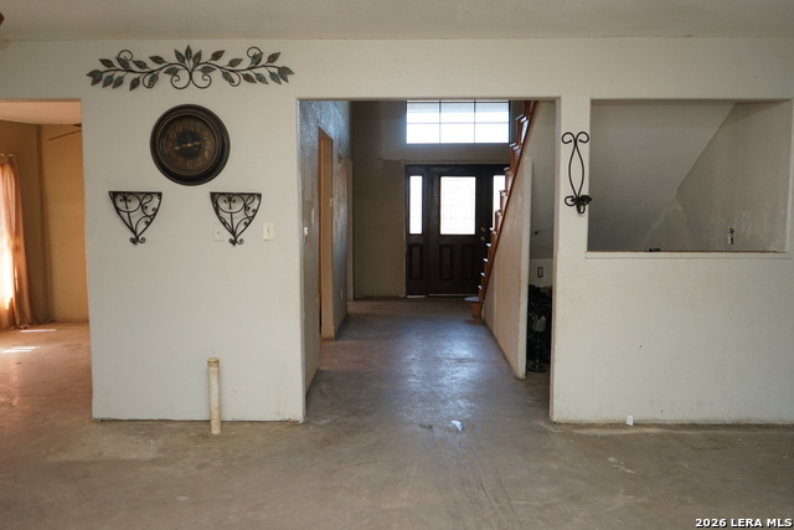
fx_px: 618
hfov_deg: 65.5
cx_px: 397
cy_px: 265
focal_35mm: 28
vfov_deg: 46.4
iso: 800
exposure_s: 1/160
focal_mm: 28
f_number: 4
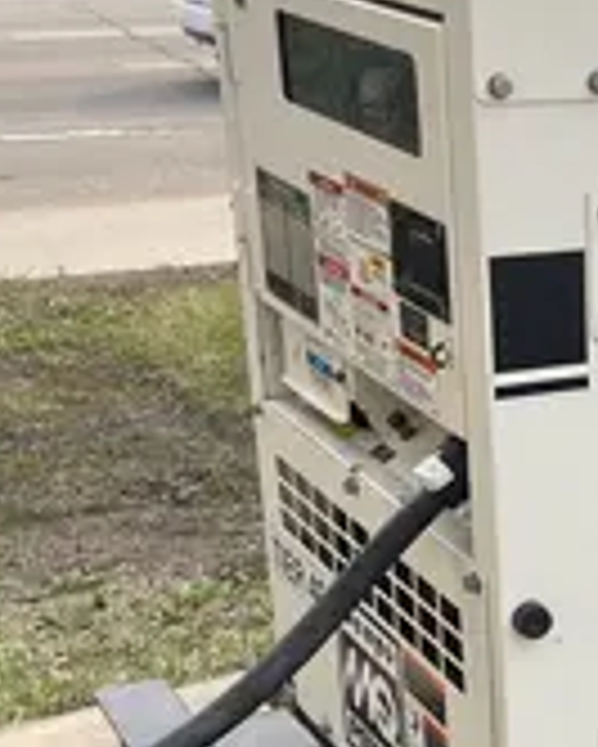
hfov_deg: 16.3
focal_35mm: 84
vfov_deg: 22.4
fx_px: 1857
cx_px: 953
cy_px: 601
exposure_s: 1/1923
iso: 50
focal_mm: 5.1
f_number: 1.6
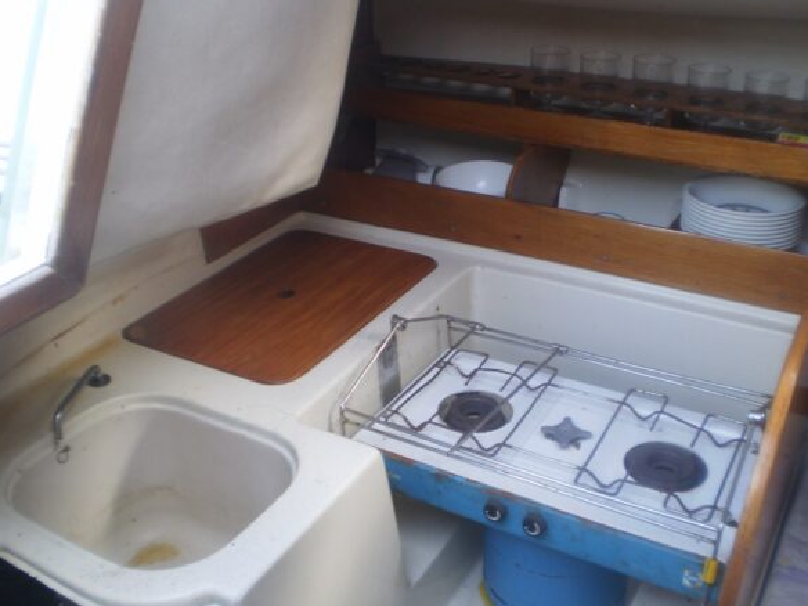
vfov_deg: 38.7
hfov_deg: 50.1
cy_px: 300
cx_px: 408
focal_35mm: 37
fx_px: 864
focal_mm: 6.3
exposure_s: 1/30
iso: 80
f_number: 3.1
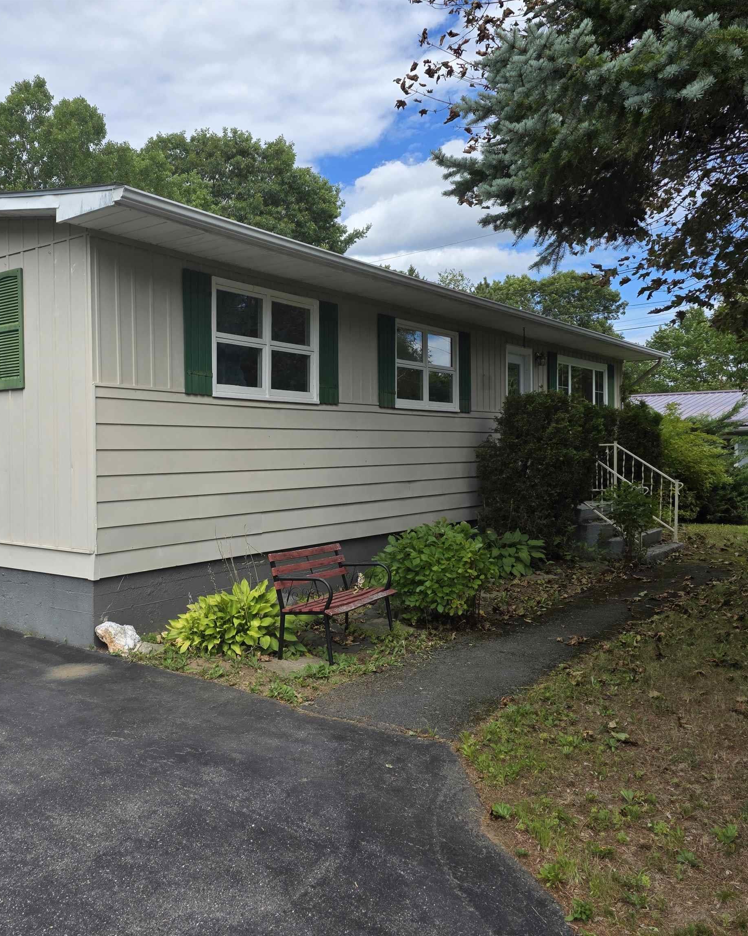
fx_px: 830
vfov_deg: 58.8
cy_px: 468
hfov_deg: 47.3
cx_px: 222
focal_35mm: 30
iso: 80
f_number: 1.7
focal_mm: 6.3
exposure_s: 1/4145
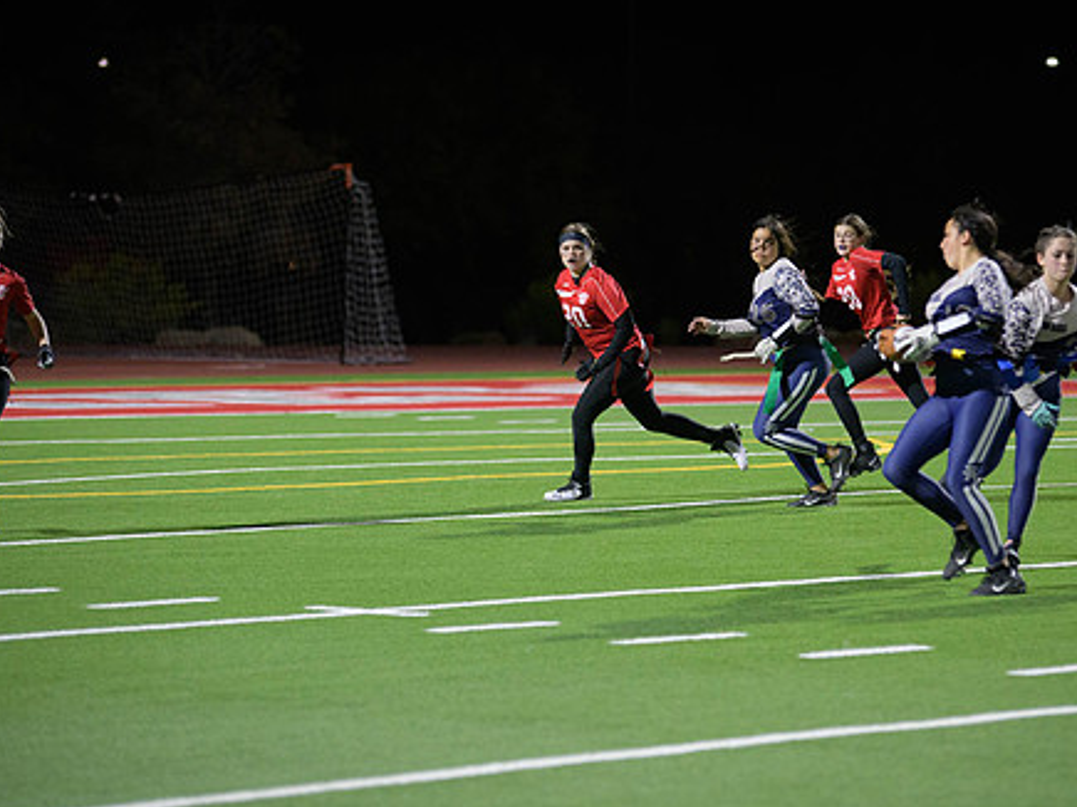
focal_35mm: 173
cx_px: 607
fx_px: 5381
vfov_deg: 8.6
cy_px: 365
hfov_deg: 11.4
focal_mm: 135
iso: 3600
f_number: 2.8
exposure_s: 1/640
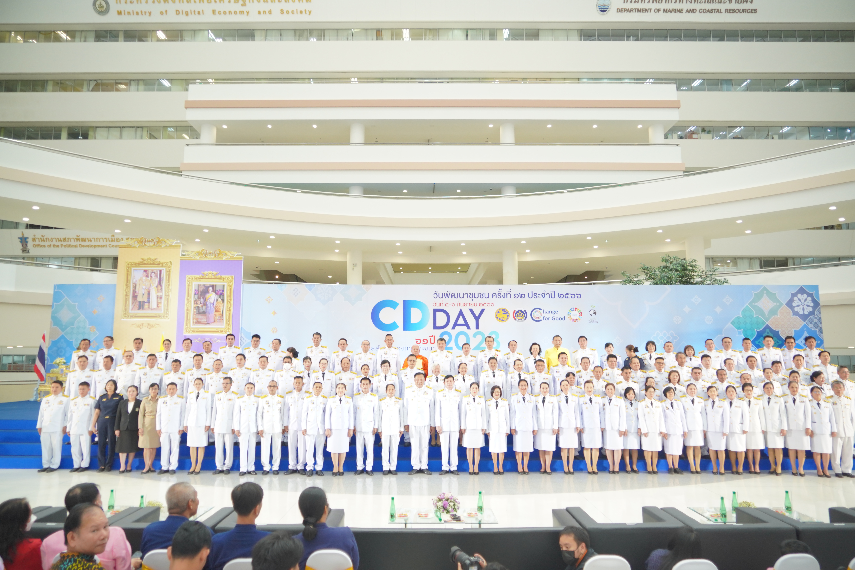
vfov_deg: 53.1
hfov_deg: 73.7
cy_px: 285
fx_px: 570
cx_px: 428
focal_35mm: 24
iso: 1250
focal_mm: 24
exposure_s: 1/160
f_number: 3.5
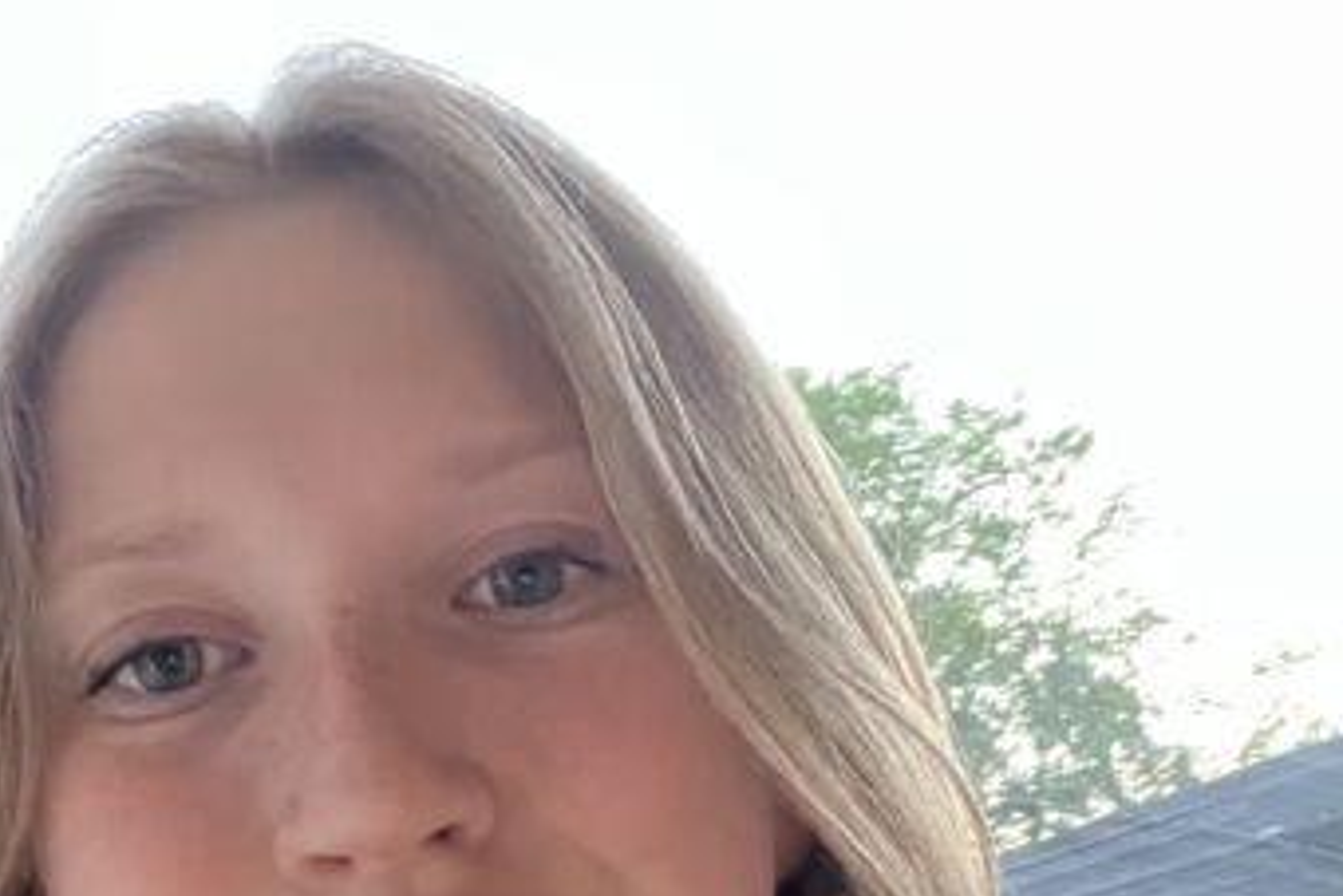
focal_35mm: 55
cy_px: 983
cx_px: 466
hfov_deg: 35.9
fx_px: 2053
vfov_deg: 23.2
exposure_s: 1/17
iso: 1000
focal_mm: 2.71
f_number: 2.2
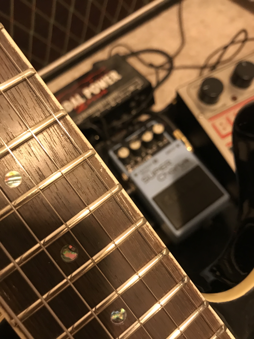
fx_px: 274
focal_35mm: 28
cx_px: 127
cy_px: 170
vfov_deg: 63.4
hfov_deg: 49.7
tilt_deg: -62.0
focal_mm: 3.99
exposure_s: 1/9
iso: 100
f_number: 1.8
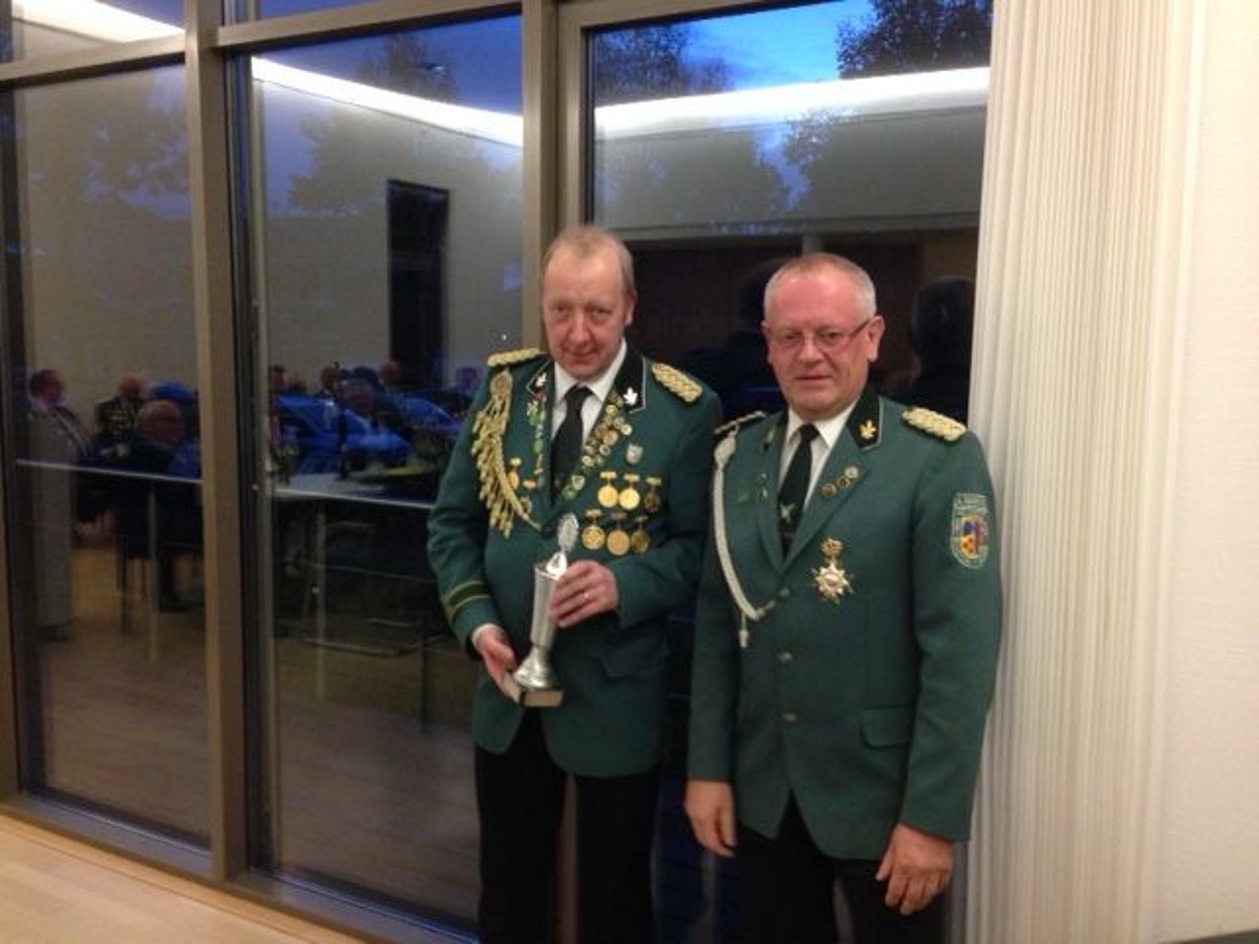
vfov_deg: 42.9
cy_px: 472
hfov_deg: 55.4
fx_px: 1200
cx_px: 630
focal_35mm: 33
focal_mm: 4.12
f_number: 2.4
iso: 320
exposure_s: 1/20
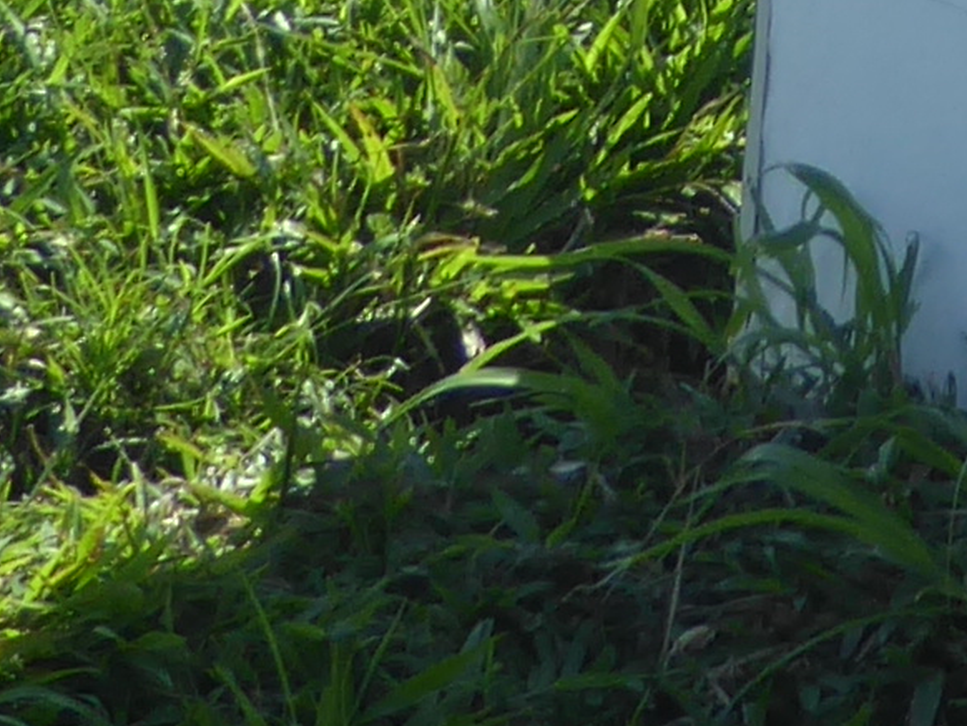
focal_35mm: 371
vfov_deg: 3.9
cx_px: 1392
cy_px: -1133
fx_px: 10368
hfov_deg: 5.3
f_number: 4.1
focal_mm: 9.6
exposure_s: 1/400
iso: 80
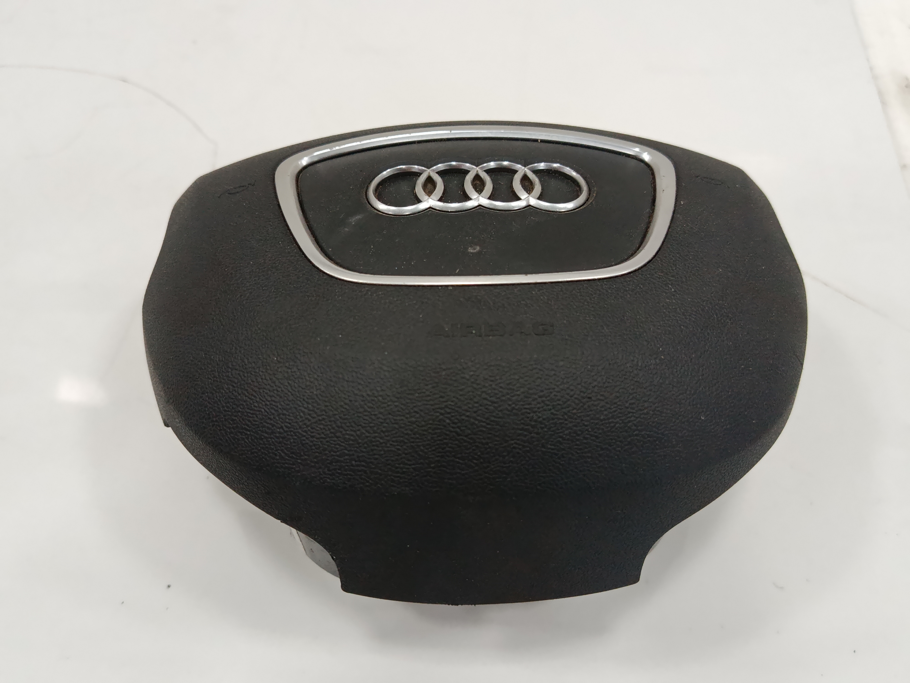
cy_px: 342
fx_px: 762
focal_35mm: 29
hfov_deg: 61.7
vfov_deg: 48.2
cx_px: 455
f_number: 1.7
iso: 1130
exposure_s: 1/100
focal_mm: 5.24
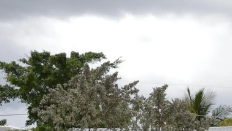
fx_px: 628
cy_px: 170
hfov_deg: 20.5
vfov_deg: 11.6
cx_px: 208
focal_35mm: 102
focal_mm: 24
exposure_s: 1/200
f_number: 8
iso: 100
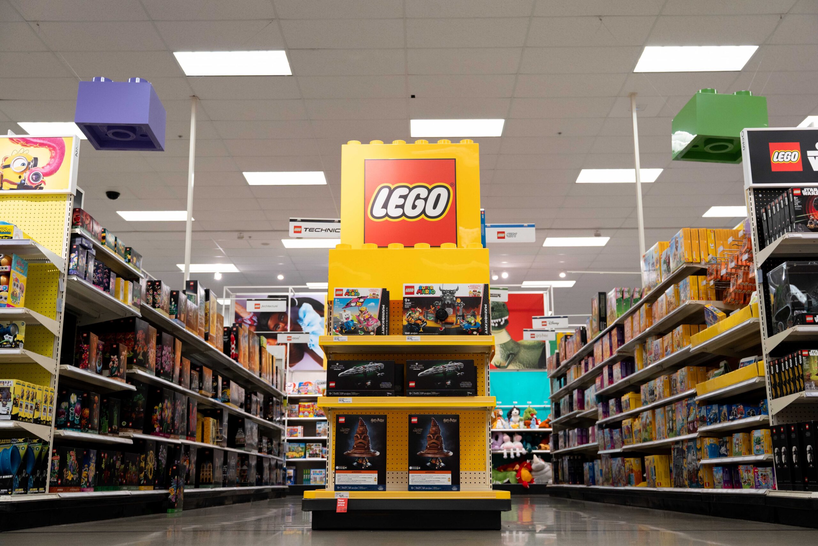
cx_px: 409
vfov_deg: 35.9
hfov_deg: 51.9
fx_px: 841
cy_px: 273
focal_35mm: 37
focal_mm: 37
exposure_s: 1/125
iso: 800
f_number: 4
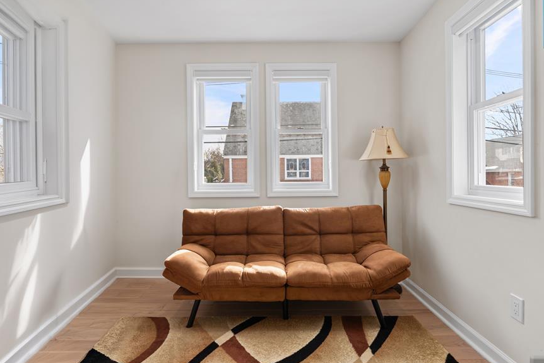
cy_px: 171
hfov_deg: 86.9
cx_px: 271
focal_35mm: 19
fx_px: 287
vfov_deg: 64.5
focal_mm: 16
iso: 100
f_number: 8
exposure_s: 1/2.5
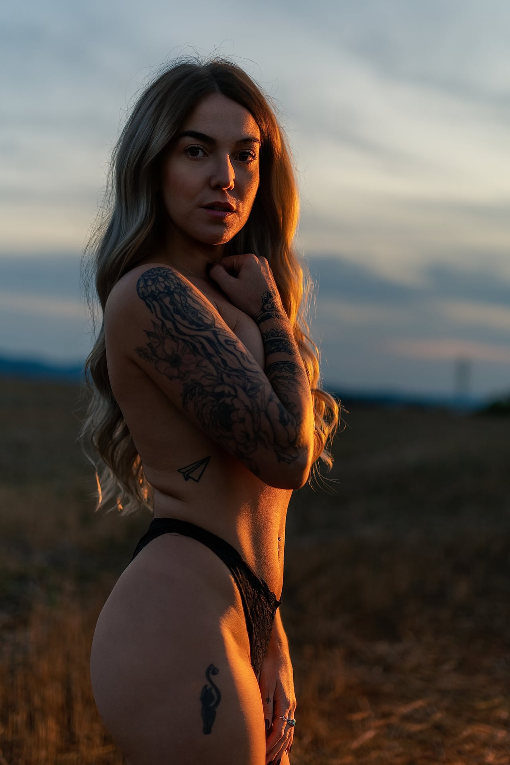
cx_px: 255
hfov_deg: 27.0
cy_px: 382
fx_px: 1062
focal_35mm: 50
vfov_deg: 39.6
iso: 50
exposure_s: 1/250
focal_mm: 50
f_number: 1.8
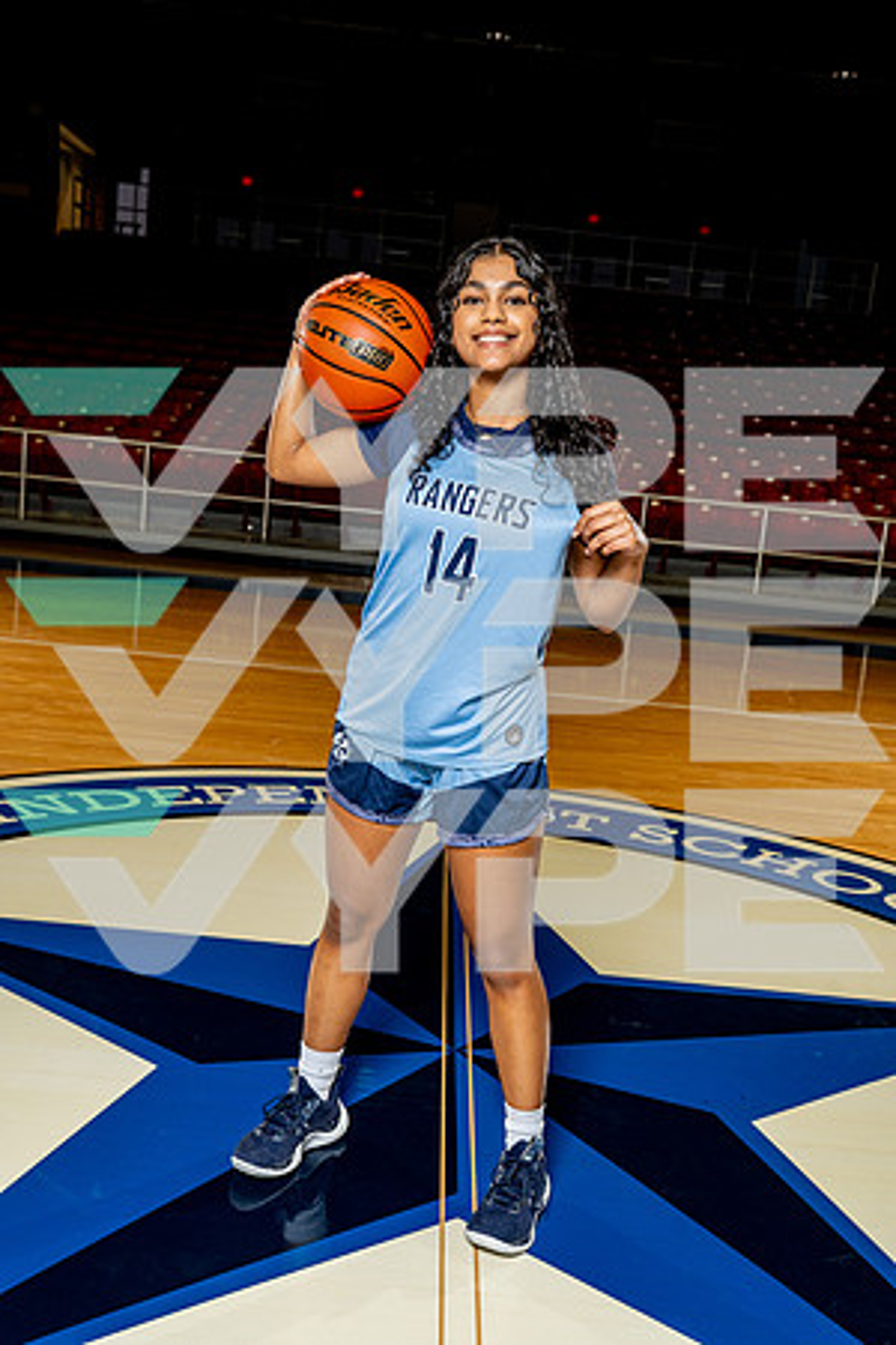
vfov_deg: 54.4
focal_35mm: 35
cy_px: 672
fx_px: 1307
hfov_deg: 37.9
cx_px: 448
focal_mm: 35
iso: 640
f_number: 5.6
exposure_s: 1/250
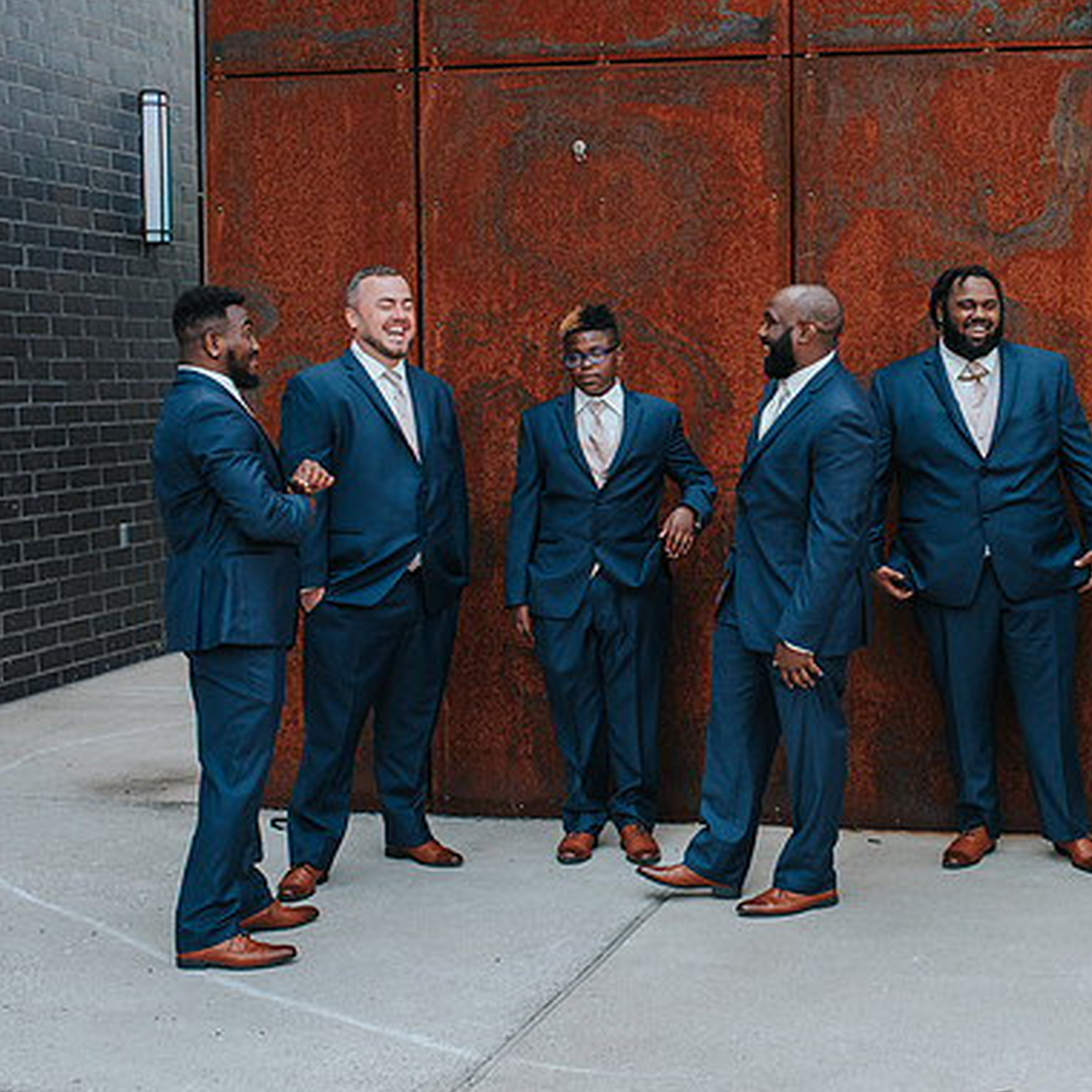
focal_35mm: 59
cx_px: 809
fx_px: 2106
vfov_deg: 29.1
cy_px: 518
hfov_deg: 28.7
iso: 1600
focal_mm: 35
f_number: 4
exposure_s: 1/2000
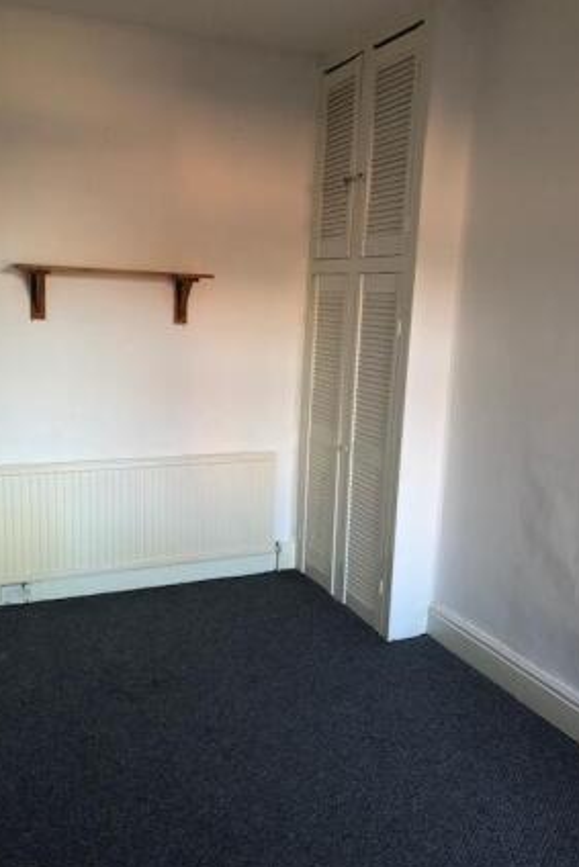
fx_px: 723
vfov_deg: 61.9
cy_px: 443
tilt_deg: -10.5
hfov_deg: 43.6
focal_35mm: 30
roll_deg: -1.9
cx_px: 256
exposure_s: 1/20
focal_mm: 3.99
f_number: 1.8
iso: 40
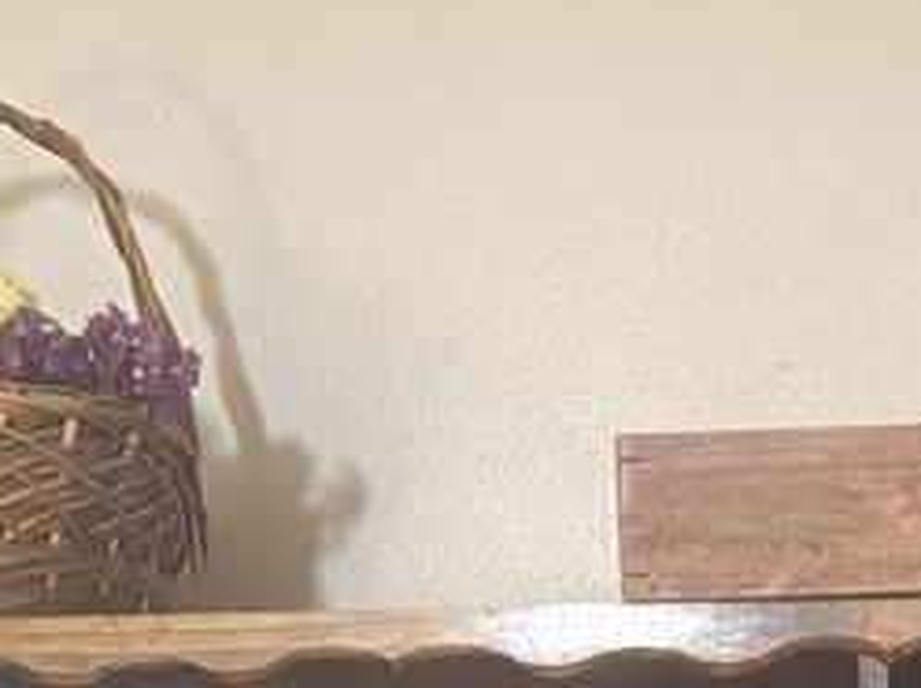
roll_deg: +1.0
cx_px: 1065
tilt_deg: -8.0
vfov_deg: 9.1
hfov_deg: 13.9
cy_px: 1861
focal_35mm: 139
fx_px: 3693
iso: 640
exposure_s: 1/40
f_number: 1.78
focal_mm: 6.76
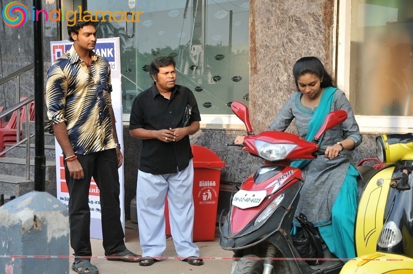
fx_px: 825
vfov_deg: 18.9
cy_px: 137
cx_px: 206
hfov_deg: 28.1
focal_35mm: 72
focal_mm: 48
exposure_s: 1/125
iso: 200
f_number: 5.6
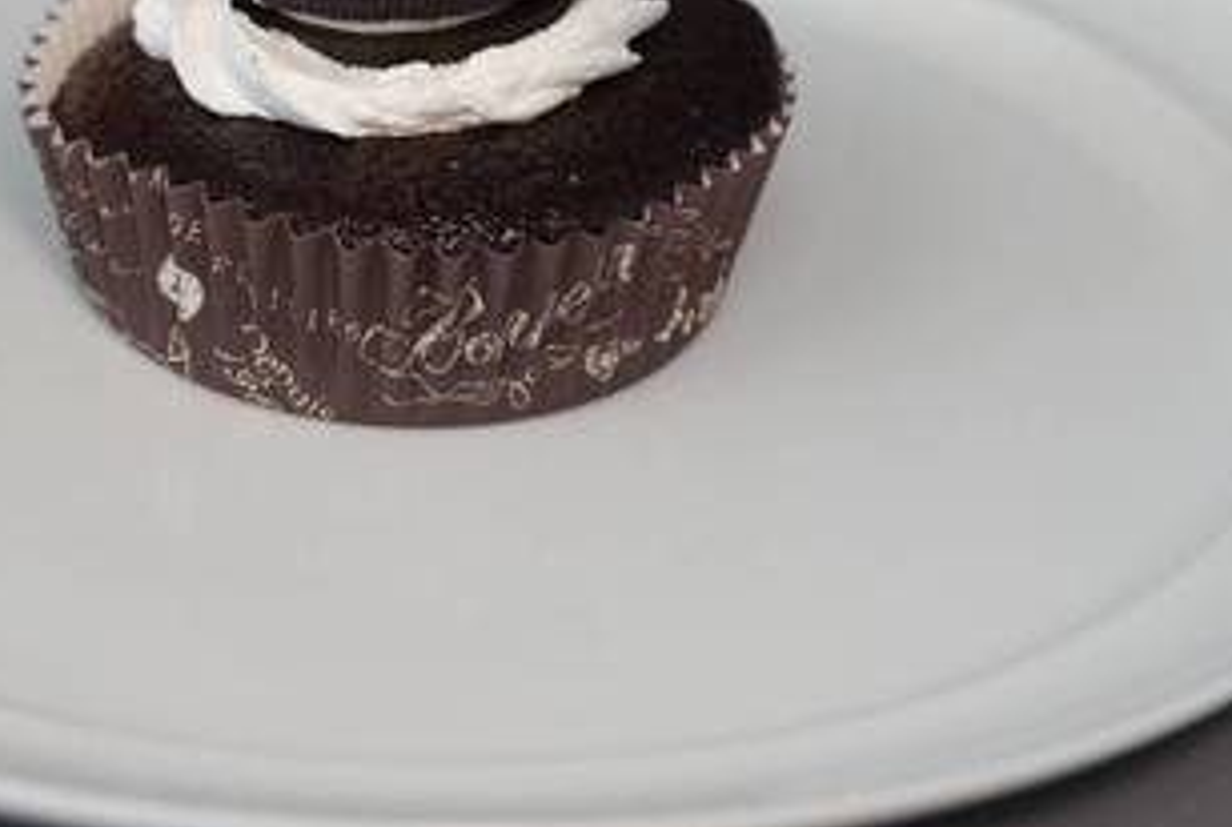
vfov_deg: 12.8
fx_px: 3669
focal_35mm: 107
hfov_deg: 19.0
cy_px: 100
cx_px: 333
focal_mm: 50
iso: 1000
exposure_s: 1/160
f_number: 4
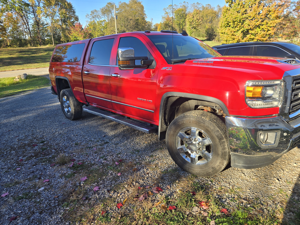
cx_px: 150
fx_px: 199
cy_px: 112
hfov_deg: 73.9
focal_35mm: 23
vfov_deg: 58.9
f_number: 1.8
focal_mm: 5.4
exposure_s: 1/756
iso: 25
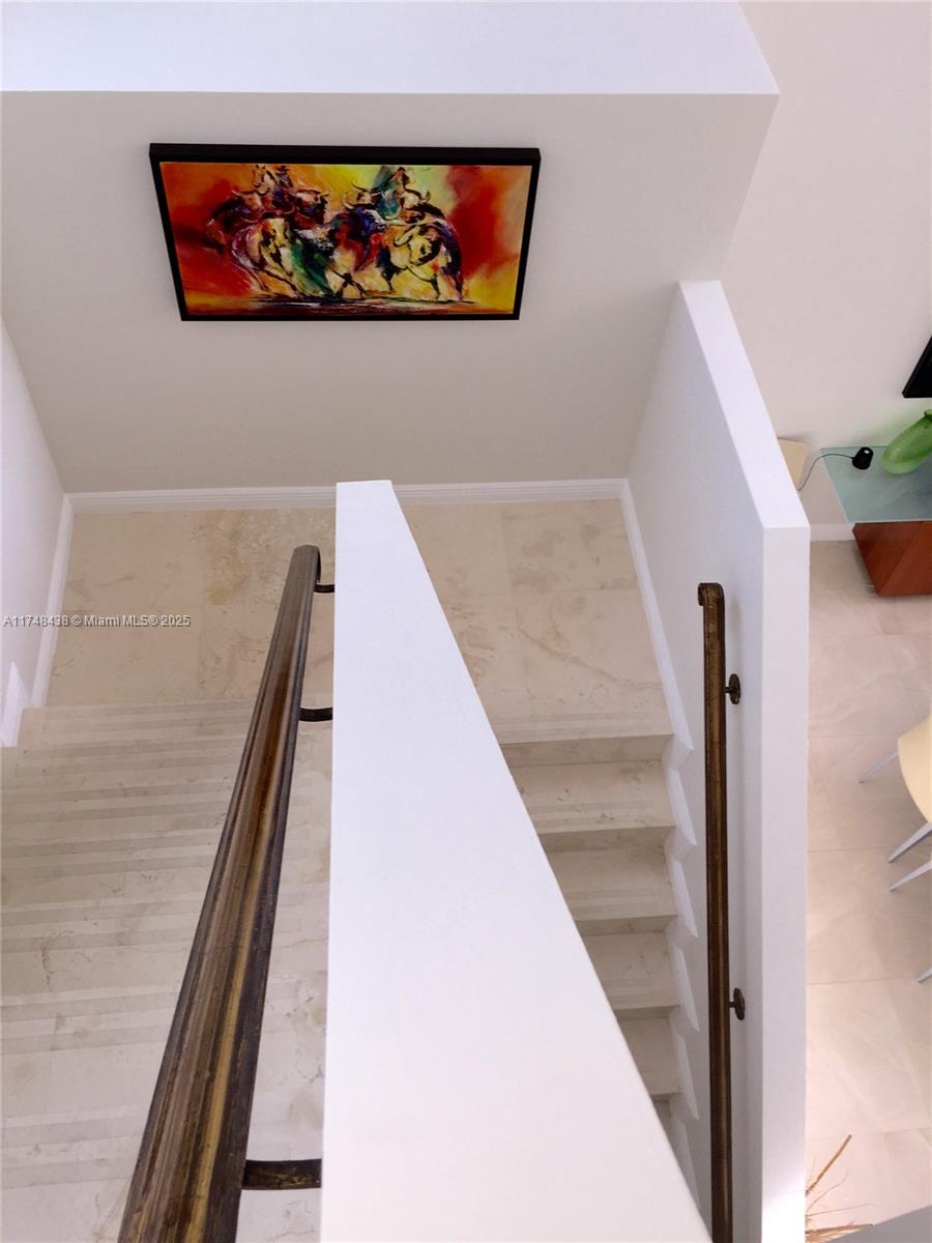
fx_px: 1041
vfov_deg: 61.7
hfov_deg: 48.2
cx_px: 466
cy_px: 622
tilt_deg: -53.6
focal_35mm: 29
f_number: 2.2
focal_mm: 4.15
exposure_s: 1/70
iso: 32
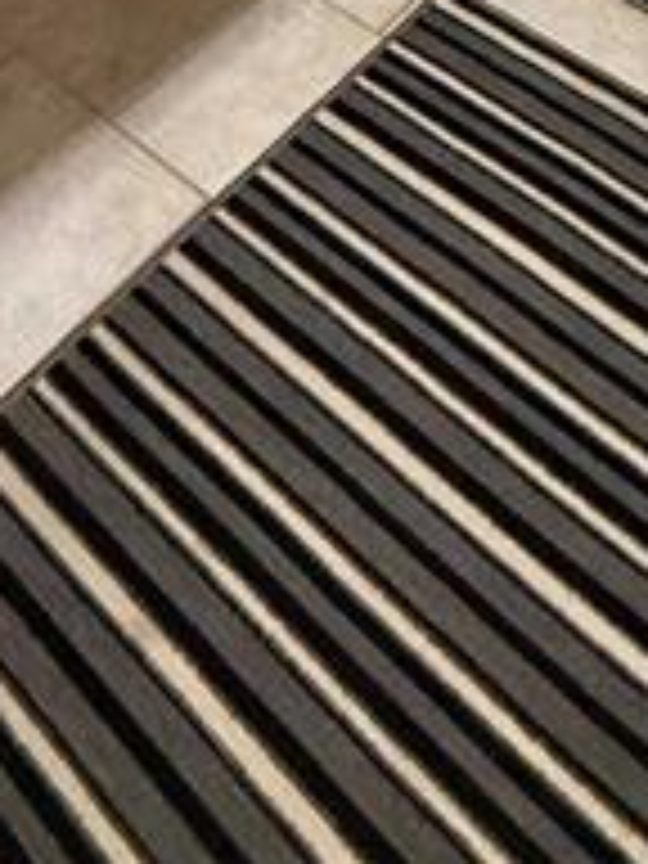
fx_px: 1398
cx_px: 234
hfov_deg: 26.0
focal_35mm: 56
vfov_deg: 19.4
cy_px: -860
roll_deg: -1.3
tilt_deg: -4.3
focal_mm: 2.22
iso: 320
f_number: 2.2
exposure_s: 1/60
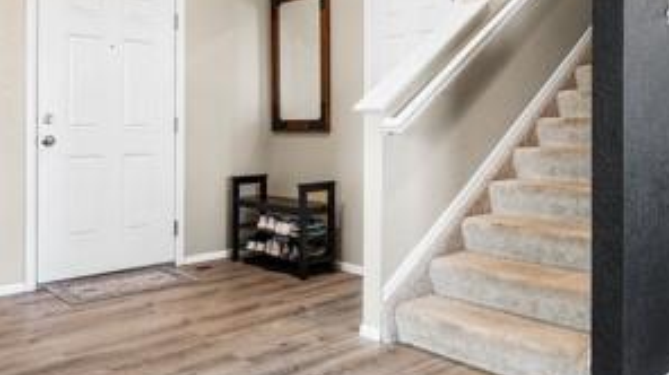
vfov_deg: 34.4
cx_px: 386
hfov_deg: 57.8
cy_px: 136
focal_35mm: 34
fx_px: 603
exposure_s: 1/4
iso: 500
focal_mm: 16
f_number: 8
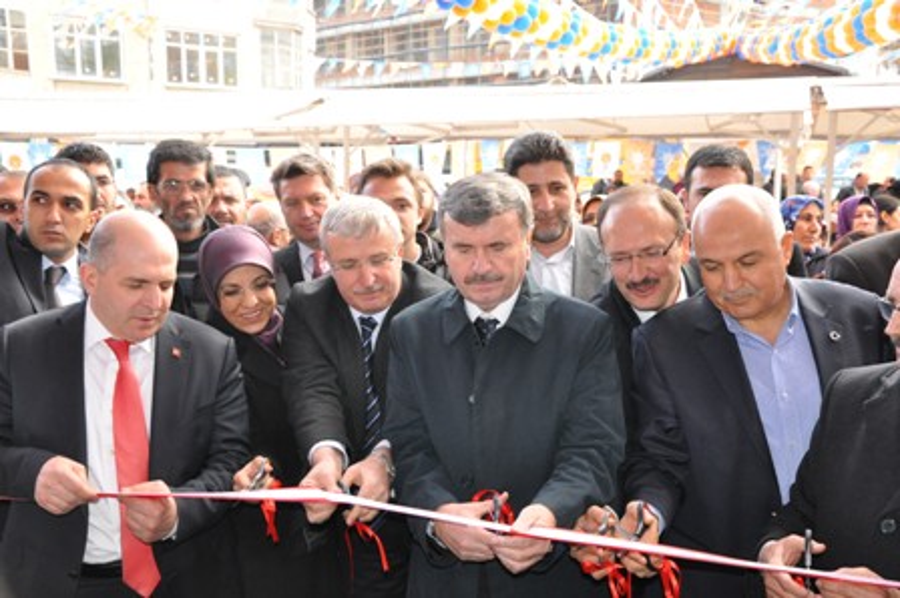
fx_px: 1049
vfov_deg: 31.8
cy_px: 299
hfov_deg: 46.4
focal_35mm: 42
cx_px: 450
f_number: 6.3
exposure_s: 1/200
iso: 1600
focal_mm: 28
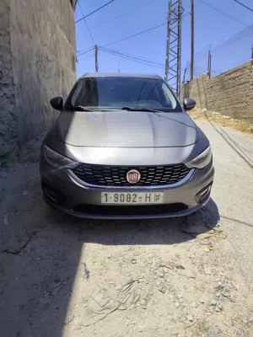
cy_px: 168
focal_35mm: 23
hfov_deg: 58.9
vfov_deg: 73.9
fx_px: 224
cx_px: 126
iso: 50
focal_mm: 6.19
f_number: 1.65
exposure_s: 1/1073
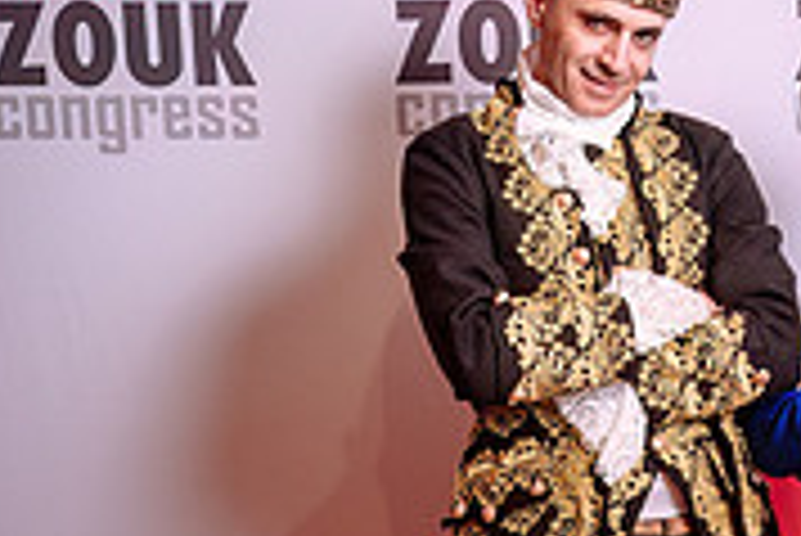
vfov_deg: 14.0
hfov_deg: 19.7
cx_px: 963
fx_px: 2160
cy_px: 486
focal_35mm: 97
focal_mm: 26
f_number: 4.5
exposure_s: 1/160
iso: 200
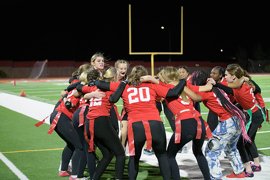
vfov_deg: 19.5
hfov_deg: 28.8
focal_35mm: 70
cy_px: 90
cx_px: 135
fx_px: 525
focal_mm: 70
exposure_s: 1/640
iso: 8000
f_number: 2.8
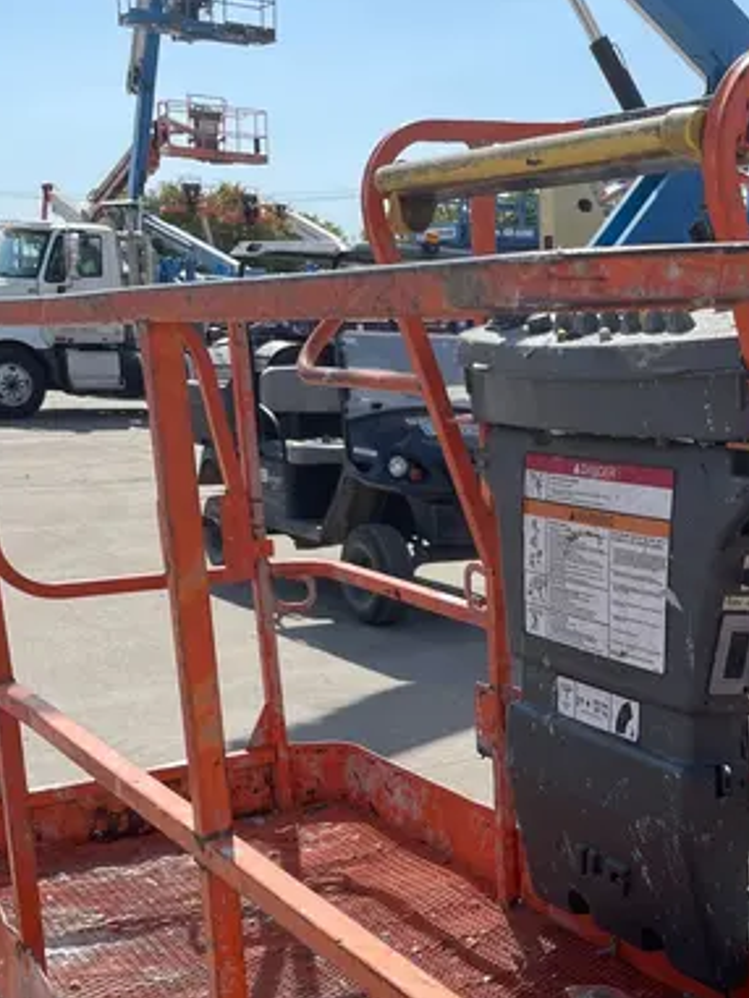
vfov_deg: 37.0
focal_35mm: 50
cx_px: 587
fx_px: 1442
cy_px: 785
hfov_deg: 28.6
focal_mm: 4.2
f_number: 1.6
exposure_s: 1/3205
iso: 50
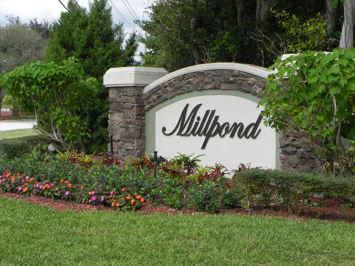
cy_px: 133
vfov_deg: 22.3
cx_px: 178
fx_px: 677
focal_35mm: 66
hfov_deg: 29.4
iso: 160
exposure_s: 1/308
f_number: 6.3
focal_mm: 11.8
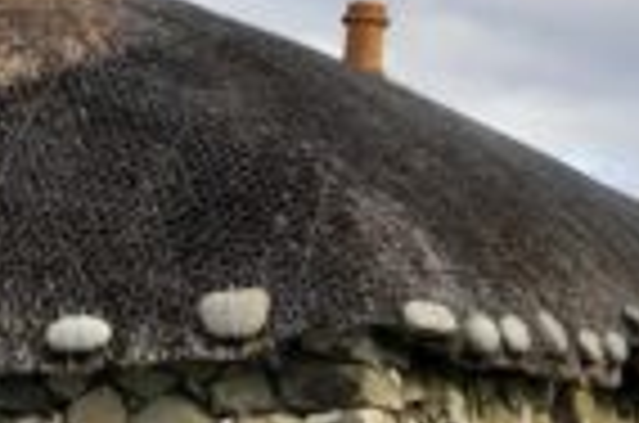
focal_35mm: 149
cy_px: 164
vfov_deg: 9.2
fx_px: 2639
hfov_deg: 12.4
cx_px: -562
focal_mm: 22
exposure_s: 1/200
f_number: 8
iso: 200
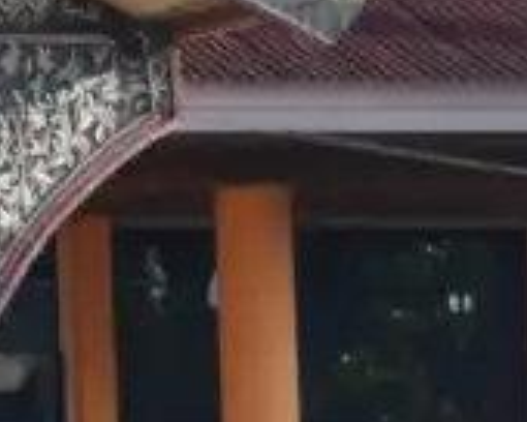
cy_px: 607
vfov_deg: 4.4
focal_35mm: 350
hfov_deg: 5.1
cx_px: -1398
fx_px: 5452
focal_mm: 33
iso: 100
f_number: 4.5
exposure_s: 1/250
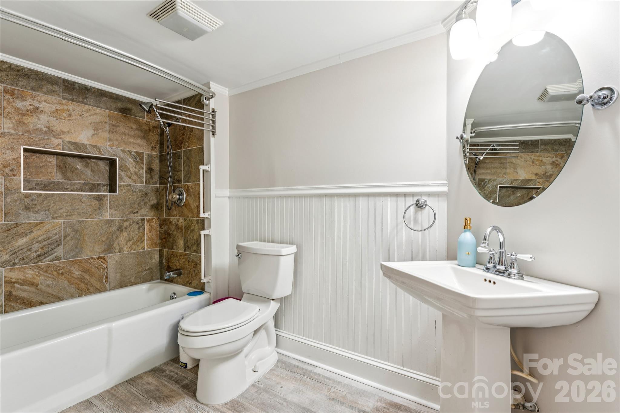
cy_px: 206
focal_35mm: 16
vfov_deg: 72.0
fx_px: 284
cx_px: 310
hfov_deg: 95.0
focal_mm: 16.5
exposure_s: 1/1.67
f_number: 13
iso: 100
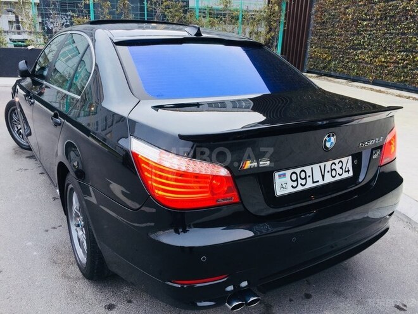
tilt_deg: -16.8
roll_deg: -2.2
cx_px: 209
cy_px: 157
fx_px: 350
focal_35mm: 29
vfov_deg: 48.2
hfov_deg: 61.7
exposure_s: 1/50
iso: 32
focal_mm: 4.15
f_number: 2.2
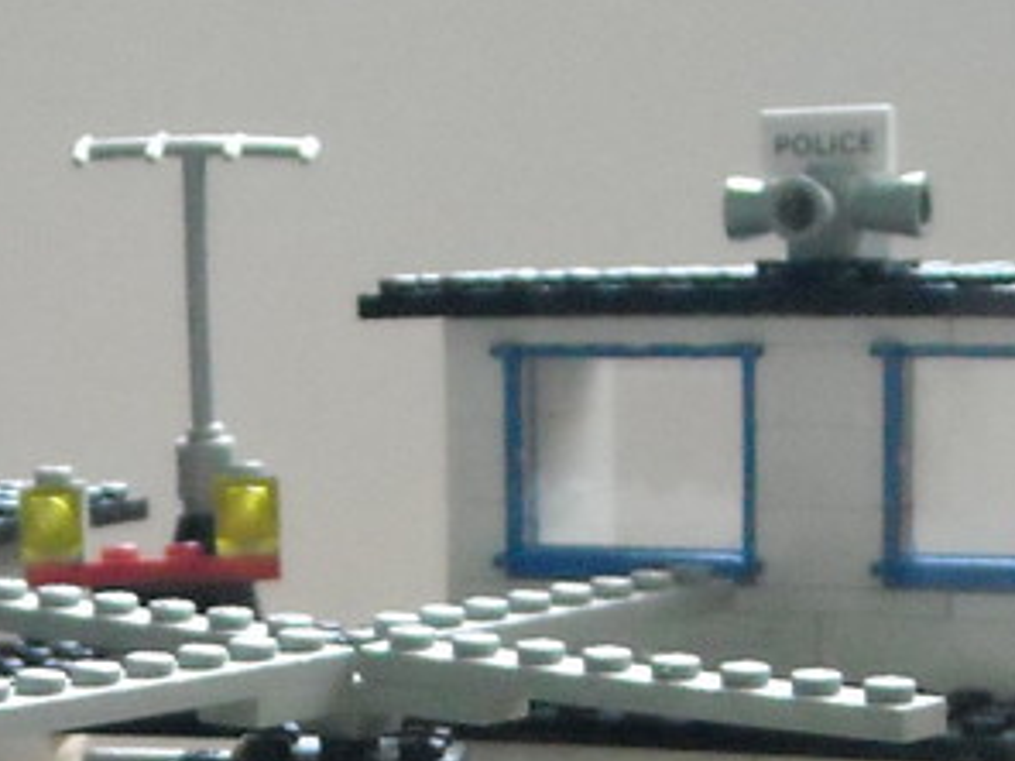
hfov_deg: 13.1
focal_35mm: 149
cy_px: 944
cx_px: 117
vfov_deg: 9.8
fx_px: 4369
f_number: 3.2
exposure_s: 1/42
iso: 800
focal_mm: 7.92
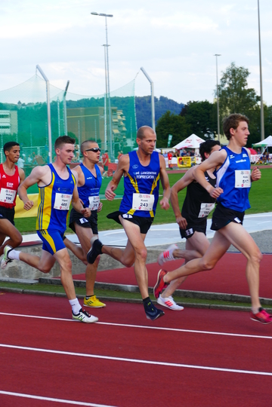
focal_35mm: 87
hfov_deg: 15.7
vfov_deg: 23.4
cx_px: 136
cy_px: 204
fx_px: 986
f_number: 3.8
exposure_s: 1/250
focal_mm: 31.83
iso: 125
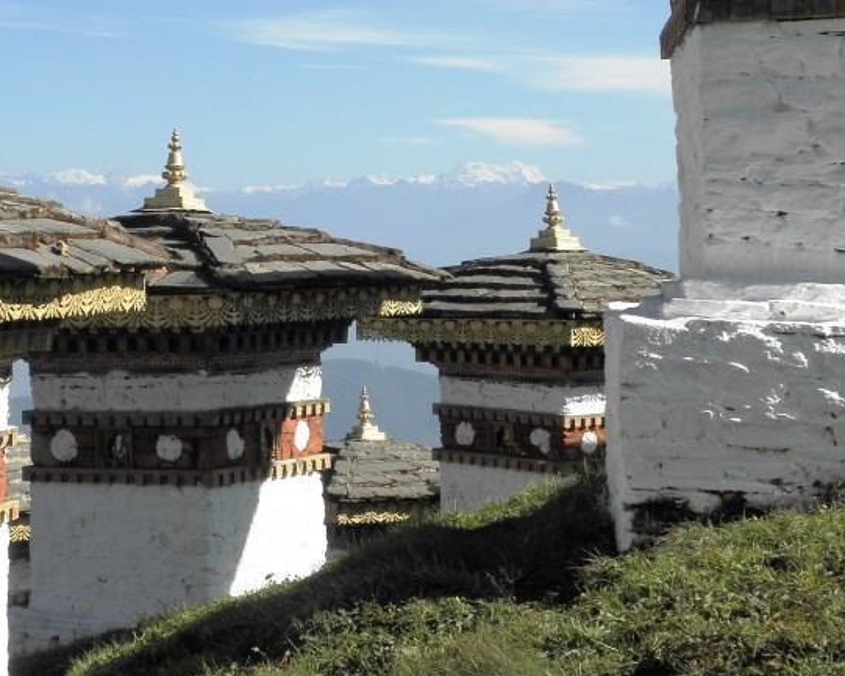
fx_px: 2126
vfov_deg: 18.0
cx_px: 222
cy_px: 197
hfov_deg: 22.3
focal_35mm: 85
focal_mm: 8.19
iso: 64
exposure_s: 1/250
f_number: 5.6
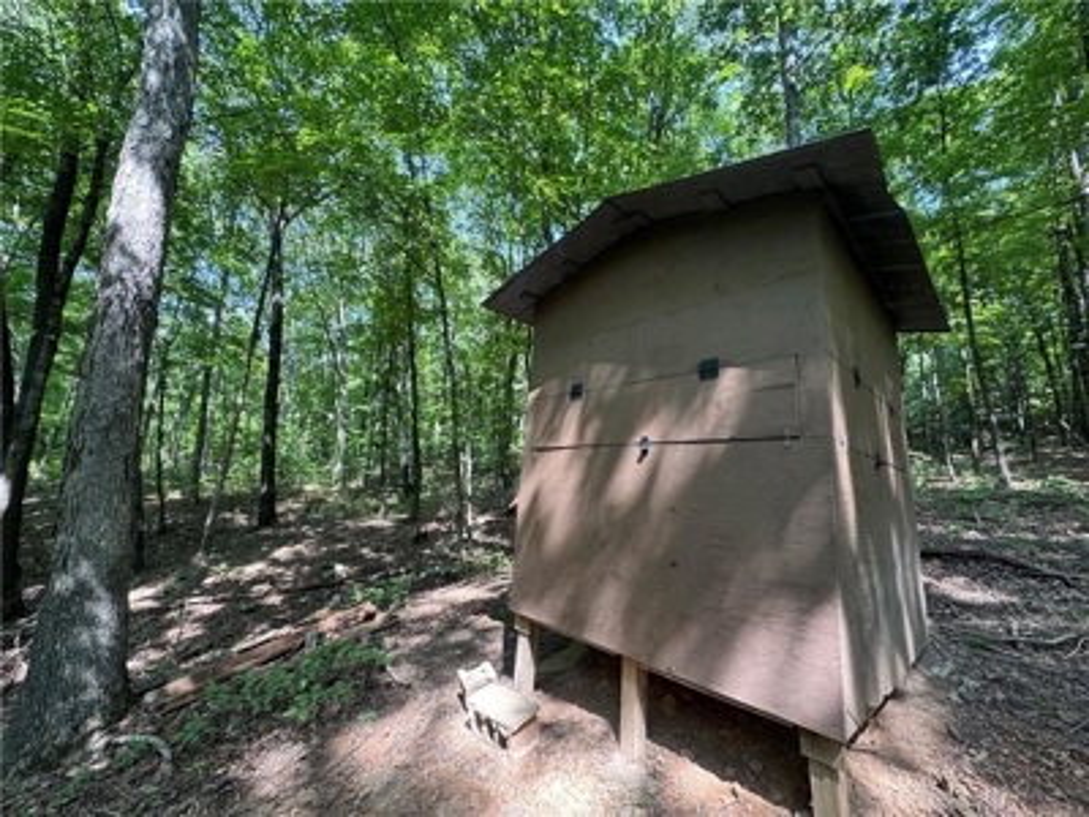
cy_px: 408
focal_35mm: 14
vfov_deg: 85.7
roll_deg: -4.9
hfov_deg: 102.1
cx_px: 544
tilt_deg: +9.8
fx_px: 440
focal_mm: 2.22
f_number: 2.2
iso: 80
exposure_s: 1/99
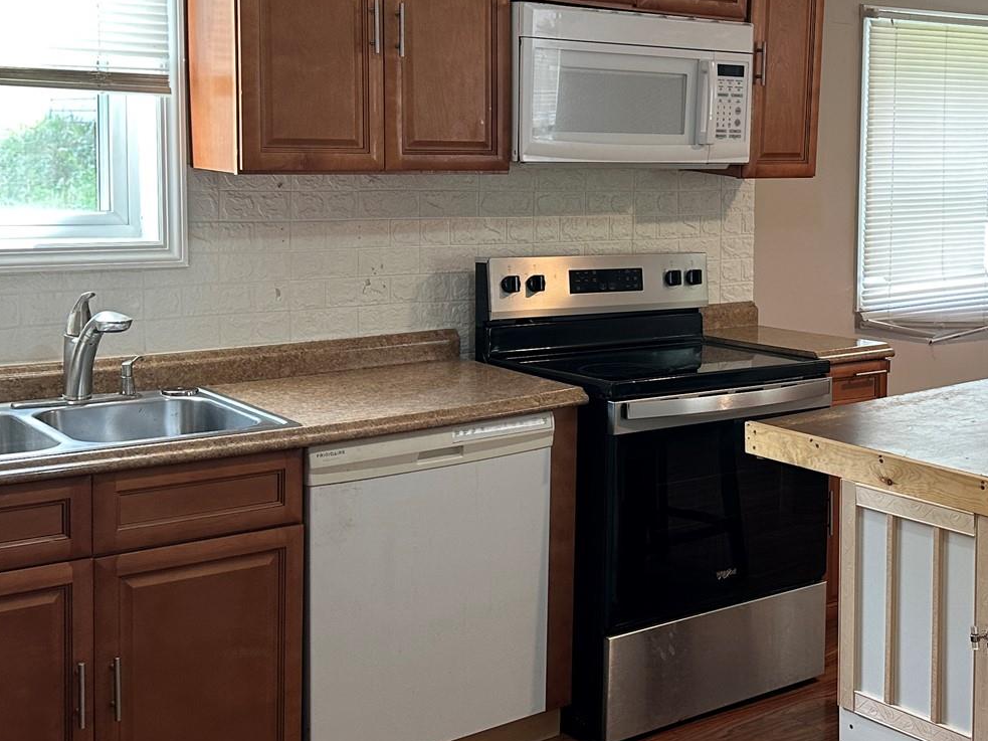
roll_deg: -0.7
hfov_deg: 36.5
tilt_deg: -5.1
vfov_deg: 29.0
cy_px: 264
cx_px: 829
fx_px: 1427
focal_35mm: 50
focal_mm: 6.86
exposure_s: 1/60
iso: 125
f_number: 1.78
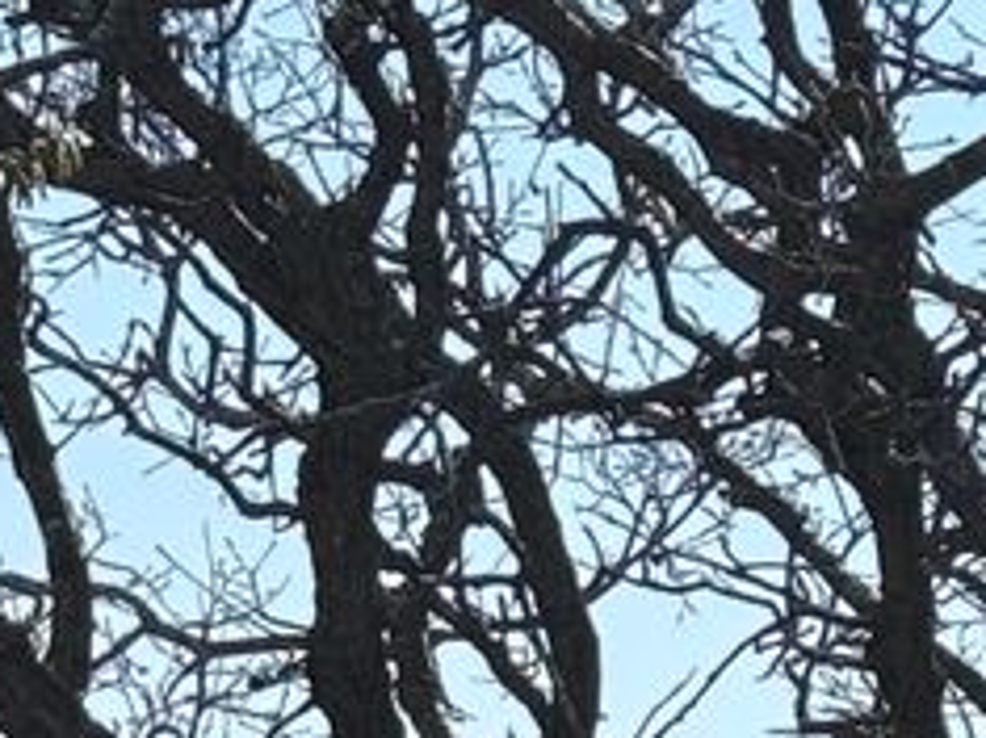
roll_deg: -2.7
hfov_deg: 6.4
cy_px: 2090
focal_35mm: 306
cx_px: 1481
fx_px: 8712
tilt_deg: -5.2
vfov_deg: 4.7
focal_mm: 6.76
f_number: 1.78
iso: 64
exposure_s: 1/3817
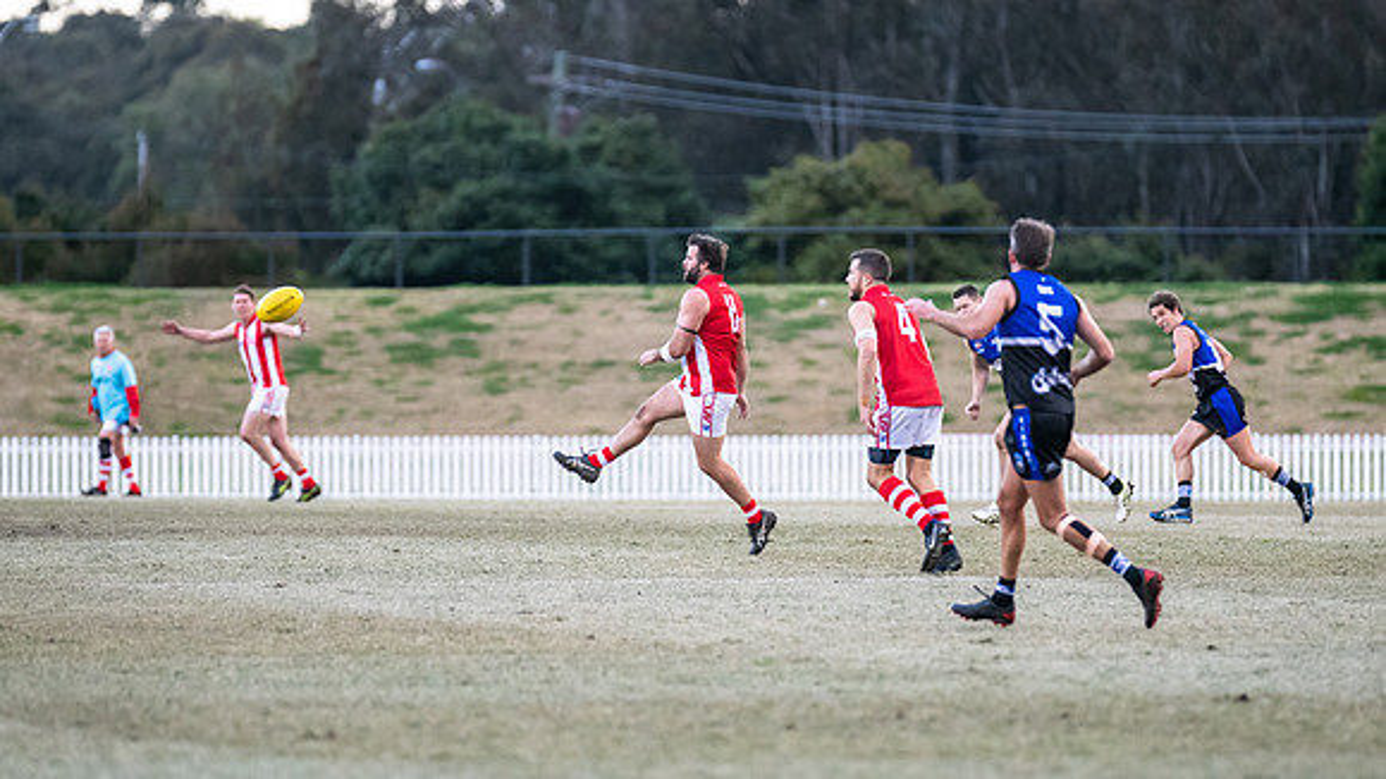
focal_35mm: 309
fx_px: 11342
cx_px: 752
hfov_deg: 7.0
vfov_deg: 3.9
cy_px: 417
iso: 2800
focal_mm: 240
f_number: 2.8
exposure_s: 1/1250
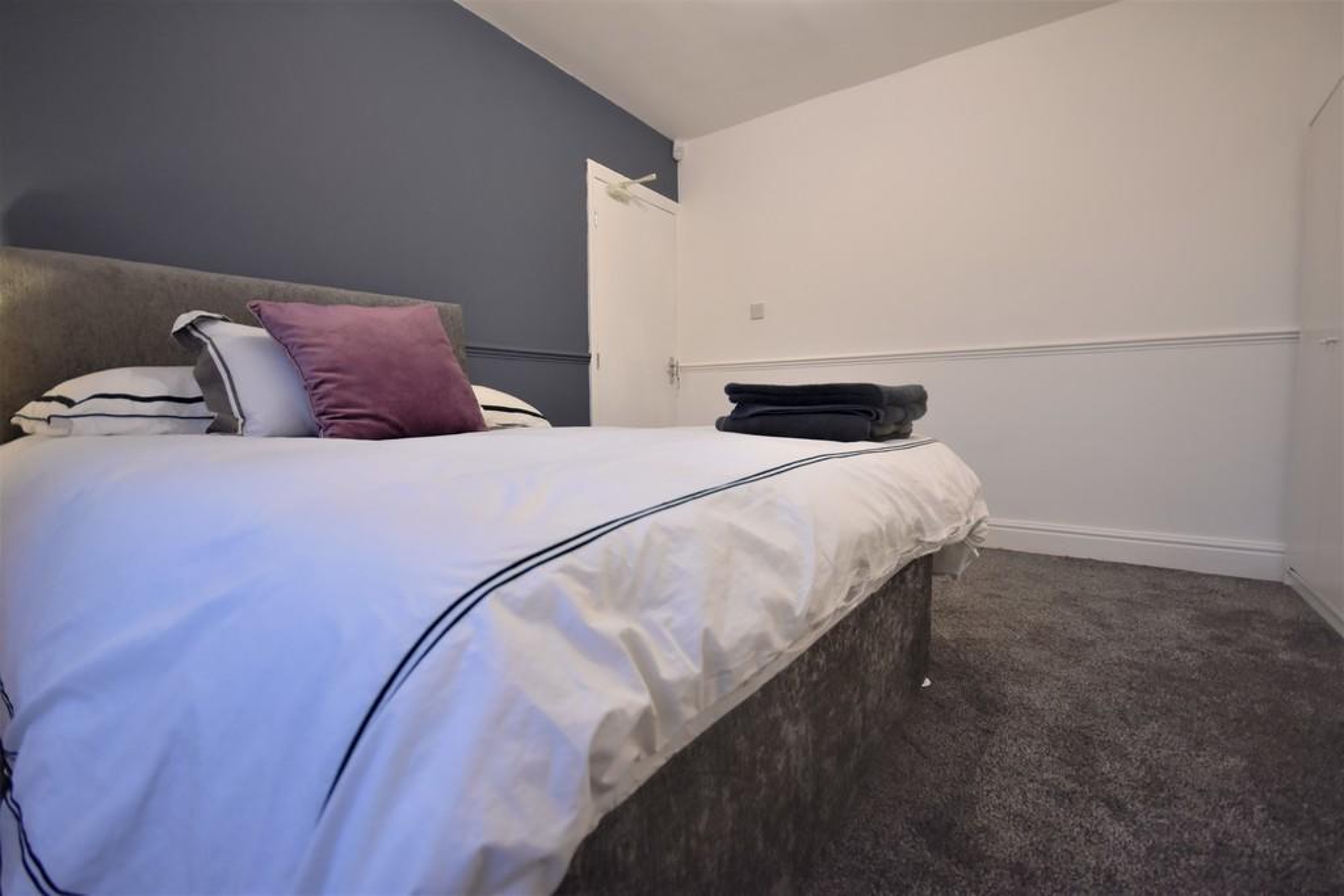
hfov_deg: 100.4
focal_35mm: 15
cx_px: 672
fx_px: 560
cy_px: 448
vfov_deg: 77.3
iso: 900
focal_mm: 10
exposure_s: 1/60
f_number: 4
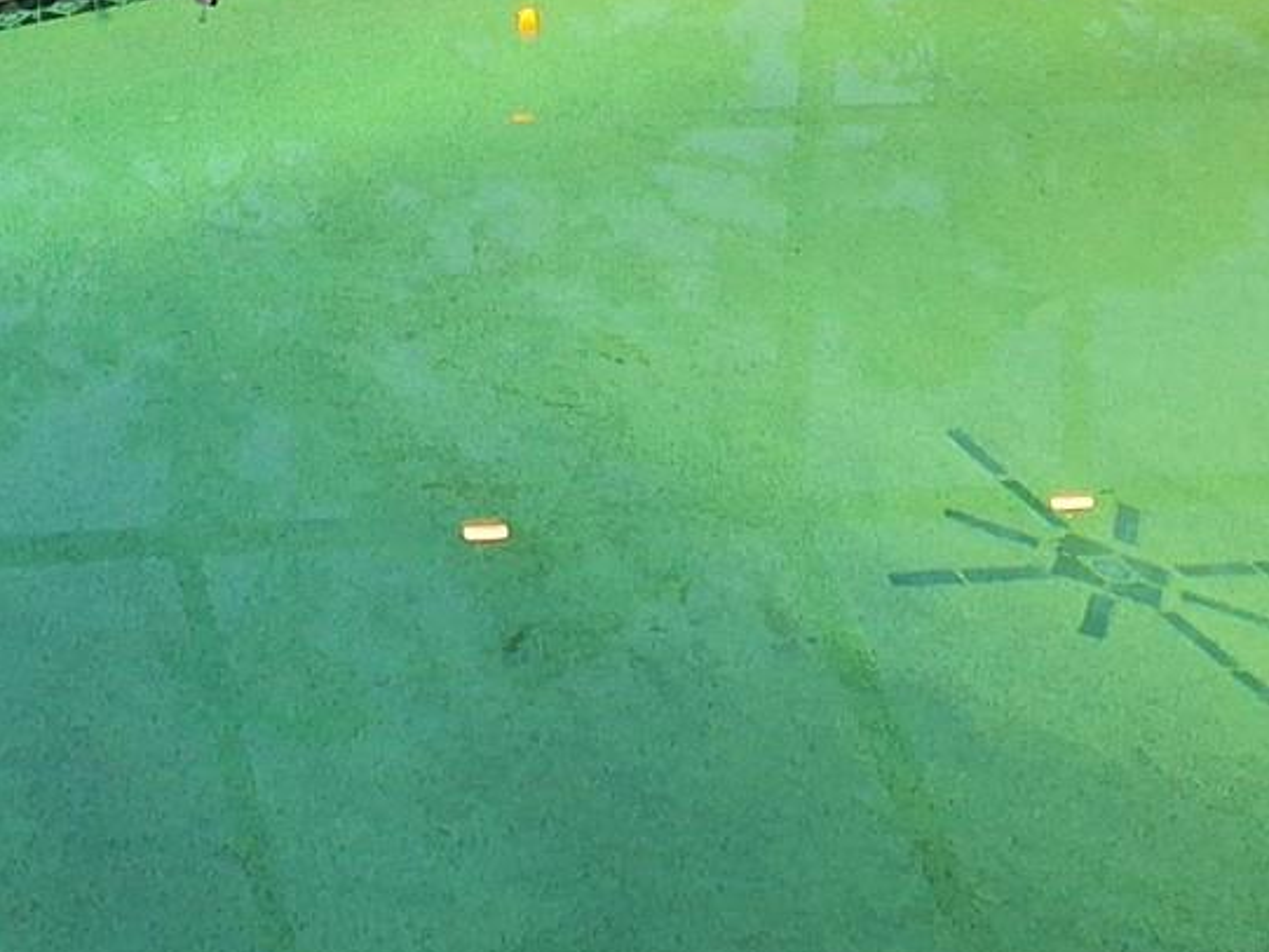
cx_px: -155
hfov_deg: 26.2
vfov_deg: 19.9
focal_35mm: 68
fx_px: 2493
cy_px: -270
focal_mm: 5.54
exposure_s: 1/17
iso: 1250
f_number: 1.8
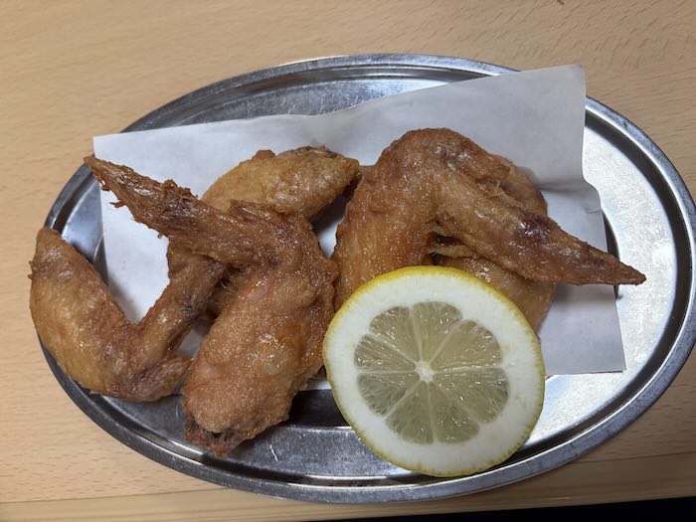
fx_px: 523
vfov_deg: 53.1
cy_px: 261
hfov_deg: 67.3
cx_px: 348
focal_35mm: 26
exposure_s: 1/60
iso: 125
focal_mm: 5.96
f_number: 1.6
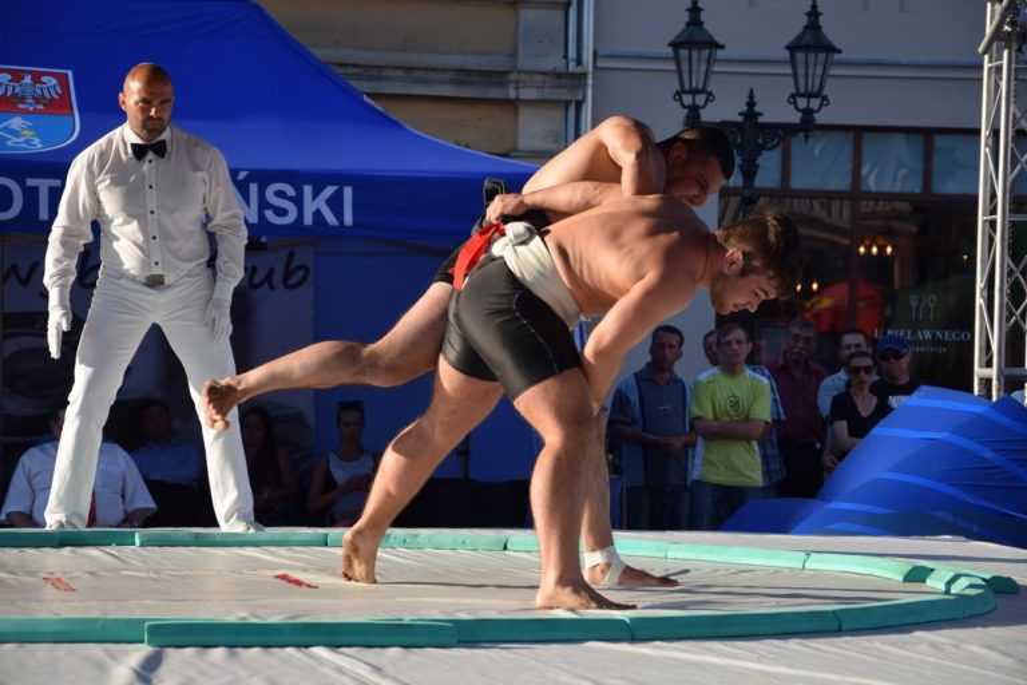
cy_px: 342
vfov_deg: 11.4
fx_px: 3423
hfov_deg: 17.1
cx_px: 514
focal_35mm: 120
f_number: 5.3
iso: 500
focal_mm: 80
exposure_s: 1/1000
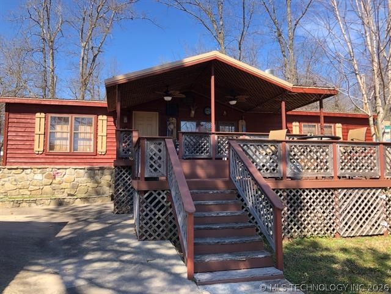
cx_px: 196
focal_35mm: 28
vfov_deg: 49.7
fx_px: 316
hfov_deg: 63.4
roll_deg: +1.0
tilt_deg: +3.7
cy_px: 147
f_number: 1.8
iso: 20
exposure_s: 1/382
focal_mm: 3.99
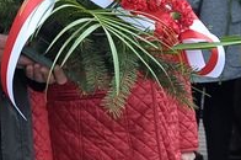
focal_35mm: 221
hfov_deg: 9.0
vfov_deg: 6.1
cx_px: -150
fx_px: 1477
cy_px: -93
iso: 320
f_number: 8
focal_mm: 34
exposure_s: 1/250
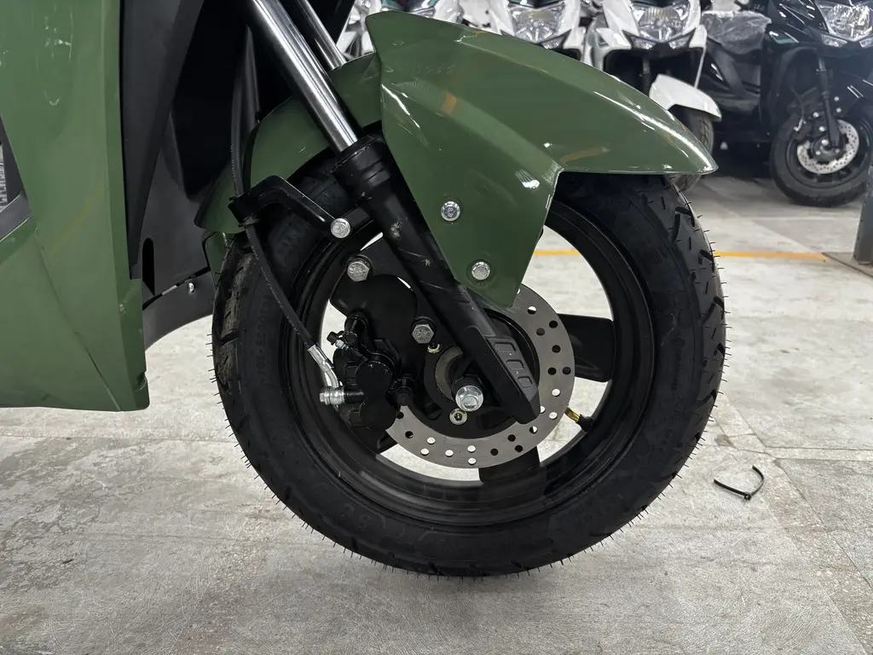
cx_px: 436
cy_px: 328
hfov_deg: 67.3
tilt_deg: -19.9
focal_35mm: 26
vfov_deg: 53.1
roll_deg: +0.2
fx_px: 656
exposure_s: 1/50
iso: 200
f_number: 1.6
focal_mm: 5.96
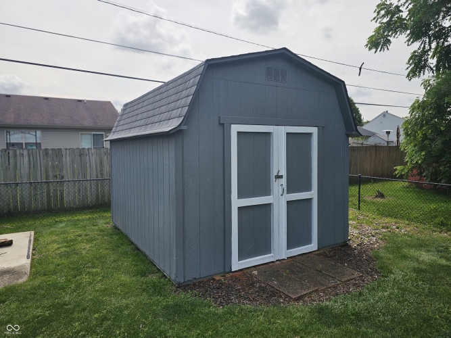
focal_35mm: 23
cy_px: 169
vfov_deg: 58.9
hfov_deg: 73.9
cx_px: 226
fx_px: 300
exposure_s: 1/792
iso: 10
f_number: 1.7
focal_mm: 6.3
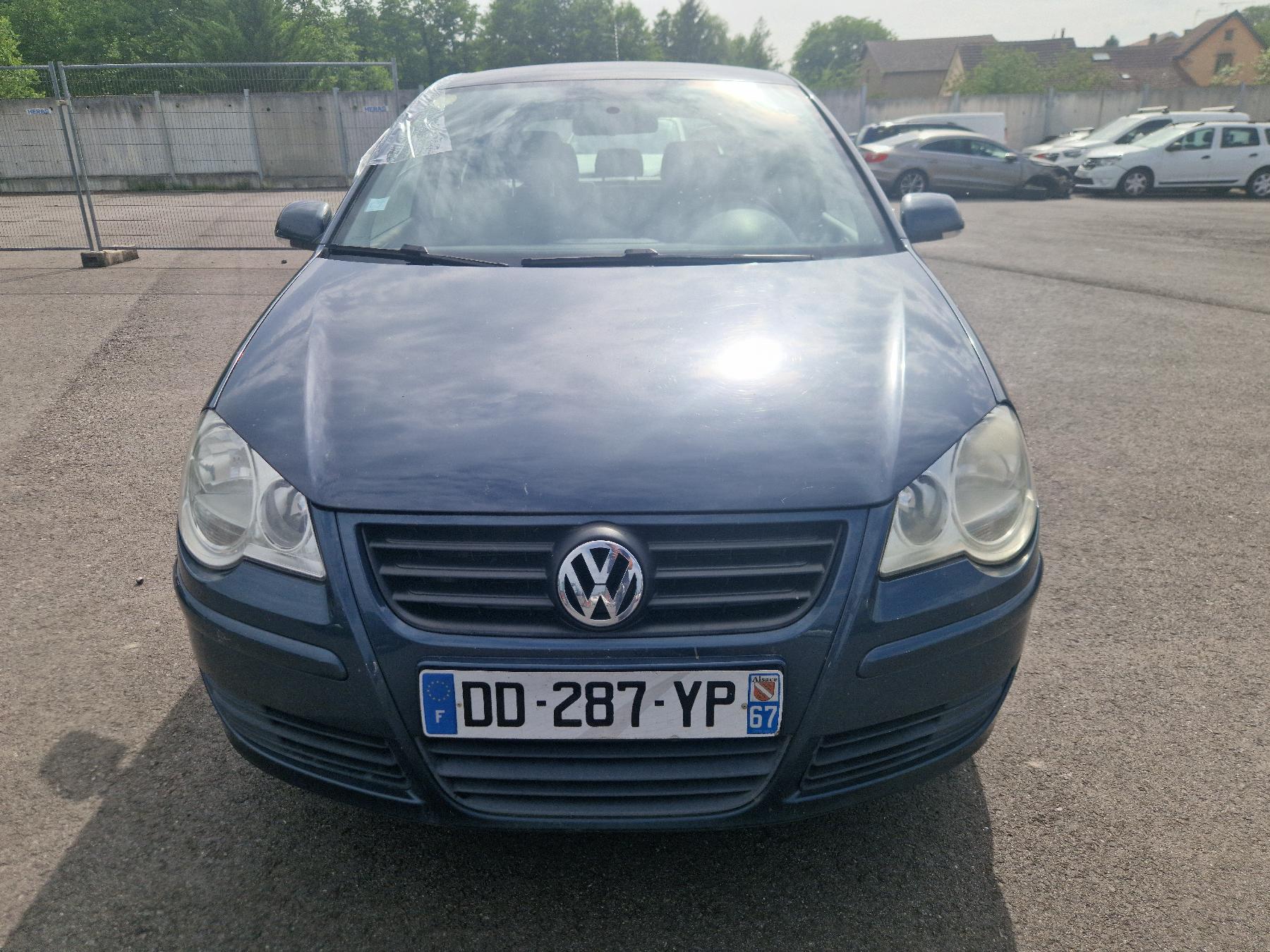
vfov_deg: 58.9
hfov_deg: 73.9
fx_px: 844
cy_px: 476
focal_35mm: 23
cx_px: 635
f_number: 1.8
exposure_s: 1/2000
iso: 50
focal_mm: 5.4
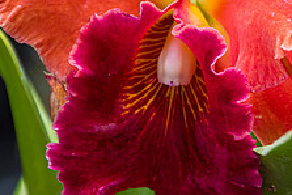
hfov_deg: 3.9
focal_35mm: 526
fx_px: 4269
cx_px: 194
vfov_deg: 2.6
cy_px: 31
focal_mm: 135
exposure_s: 1/250
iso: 500
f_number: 5.6
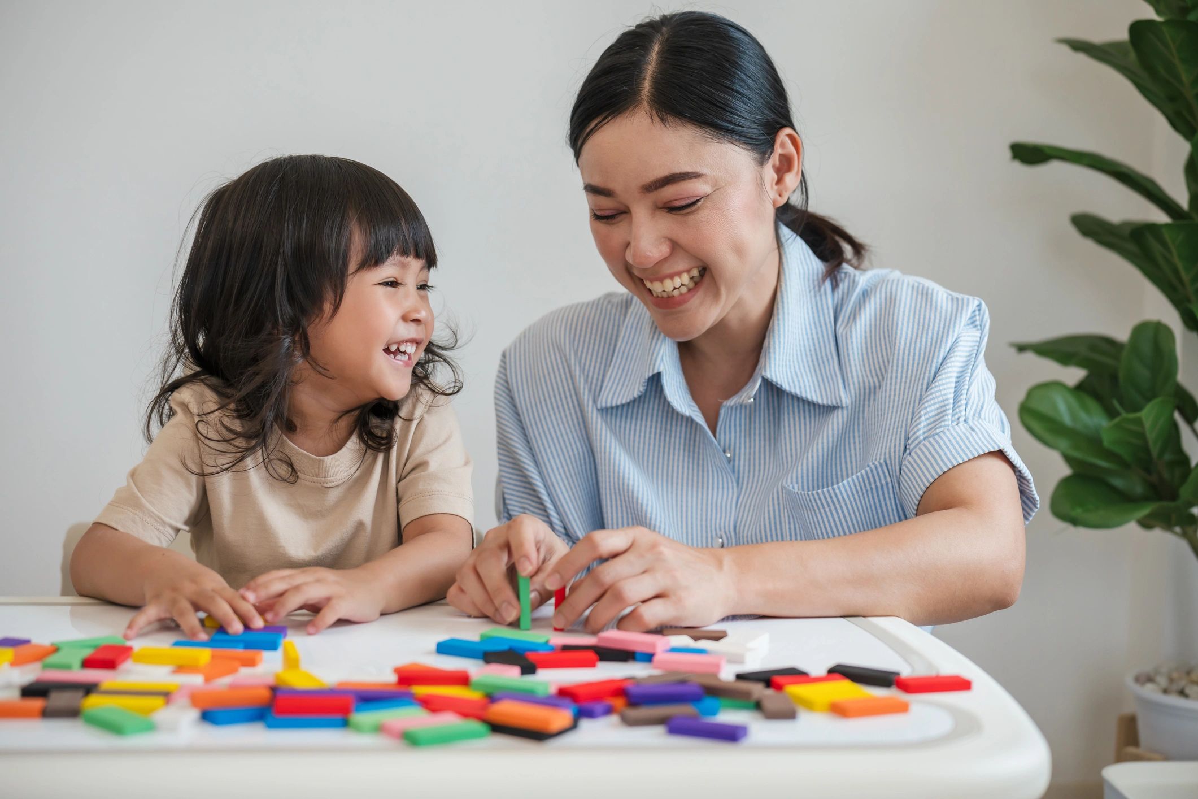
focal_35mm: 70
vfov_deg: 19.5
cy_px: 400
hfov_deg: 28.8
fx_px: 2329
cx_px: 599
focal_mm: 70
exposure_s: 1/640
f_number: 3.2
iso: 400
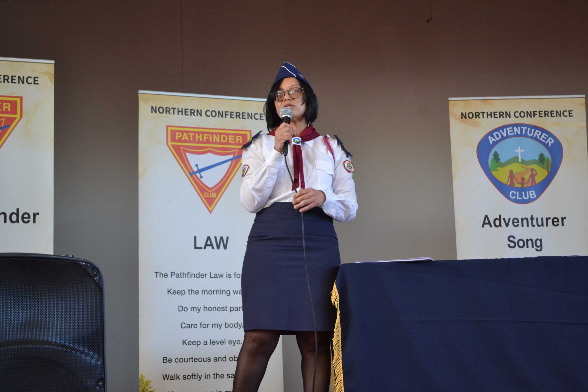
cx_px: 294
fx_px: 1029
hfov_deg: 31.9
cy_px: 196
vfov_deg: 21.6
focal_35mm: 63
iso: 1000
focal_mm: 42
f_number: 5.3
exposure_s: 1/60
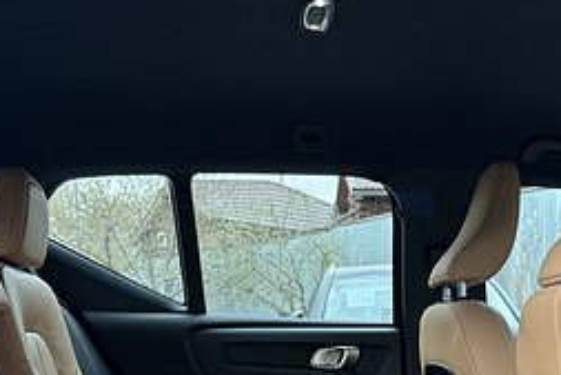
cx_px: 328
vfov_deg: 23.1
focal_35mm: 54
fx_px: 842
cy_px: 443
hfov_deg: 36.8
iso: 200
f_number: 1.78
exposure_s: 1/114
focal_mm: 6.76
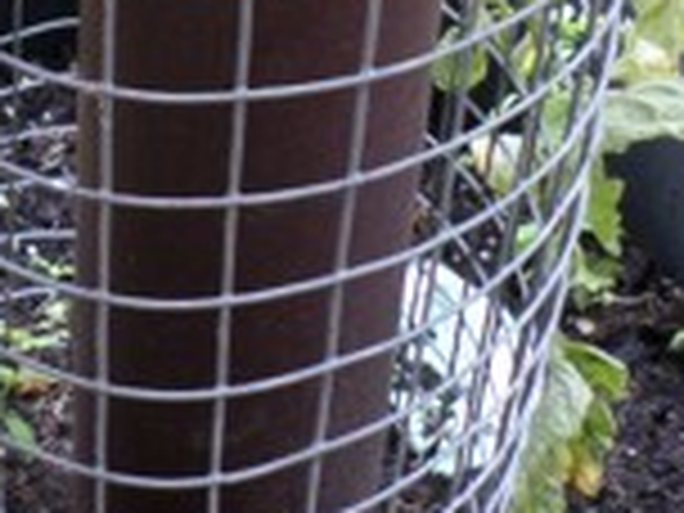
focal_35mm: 93
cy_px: -83
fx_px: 1838
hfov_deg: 19.8
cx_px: -133
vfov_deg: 15.4
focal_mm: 4.5
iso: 80
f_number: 2.5
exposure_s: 1/60
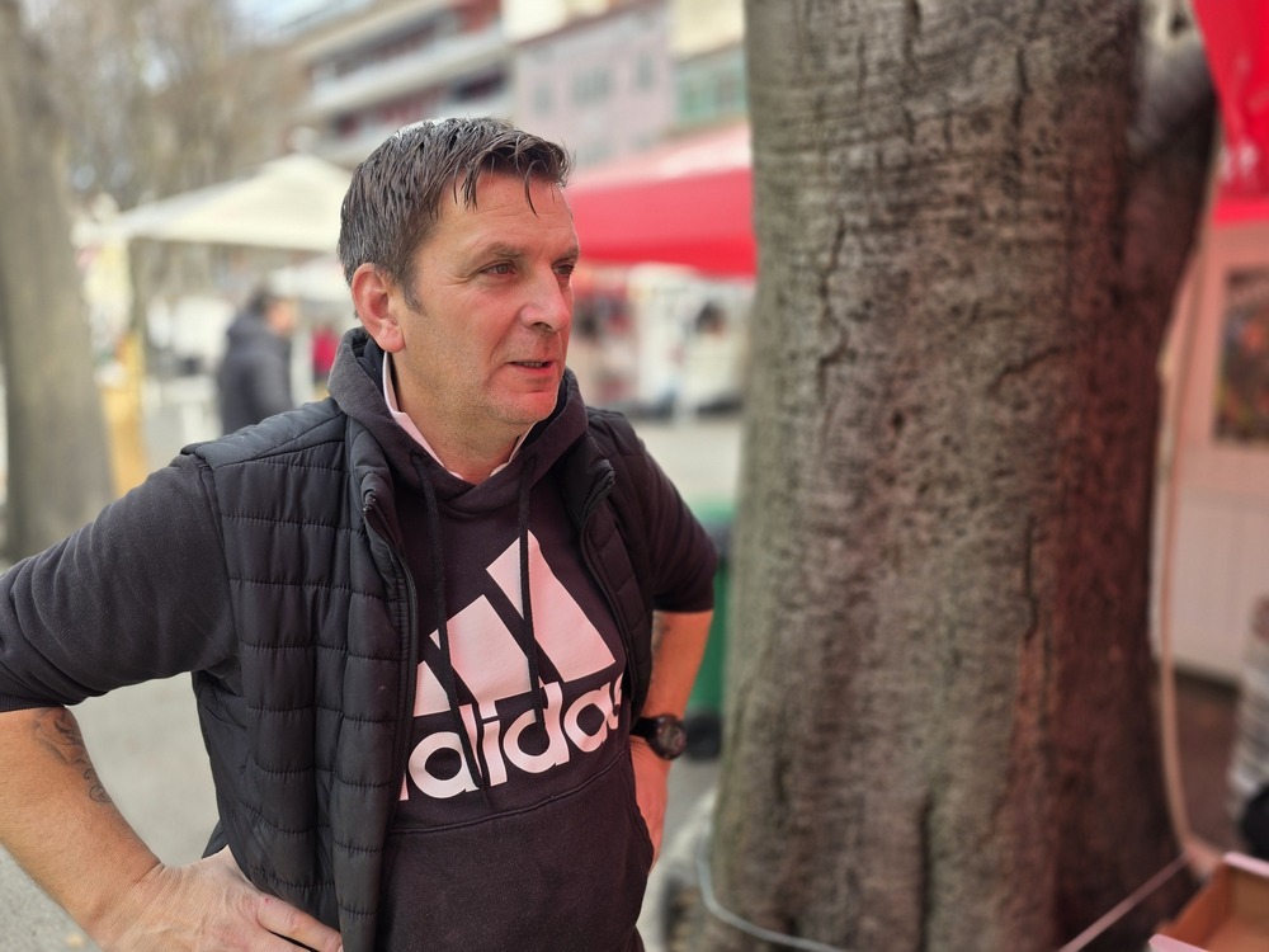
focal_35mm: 23
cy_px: 476
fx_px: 843
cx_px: 634
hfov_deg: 73.9
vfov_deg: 58.9
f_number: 1.7
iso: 32
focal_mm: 6.3
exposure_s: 1/180
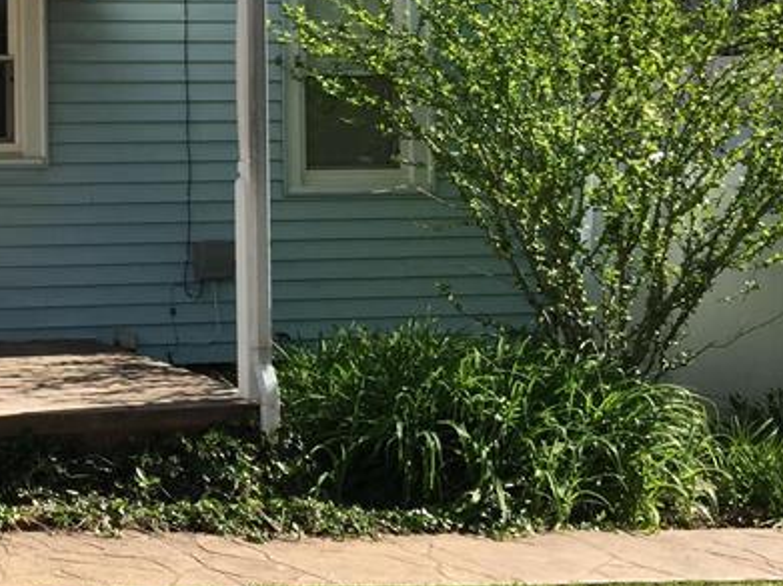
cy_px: 100
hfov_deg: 23.2
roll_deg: -1.2
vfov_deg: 19.1
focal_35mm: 76
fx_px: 1719
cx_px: -192
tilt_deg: +2.3
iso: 32
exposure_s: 1/989
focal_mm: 4.15
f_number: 2.2
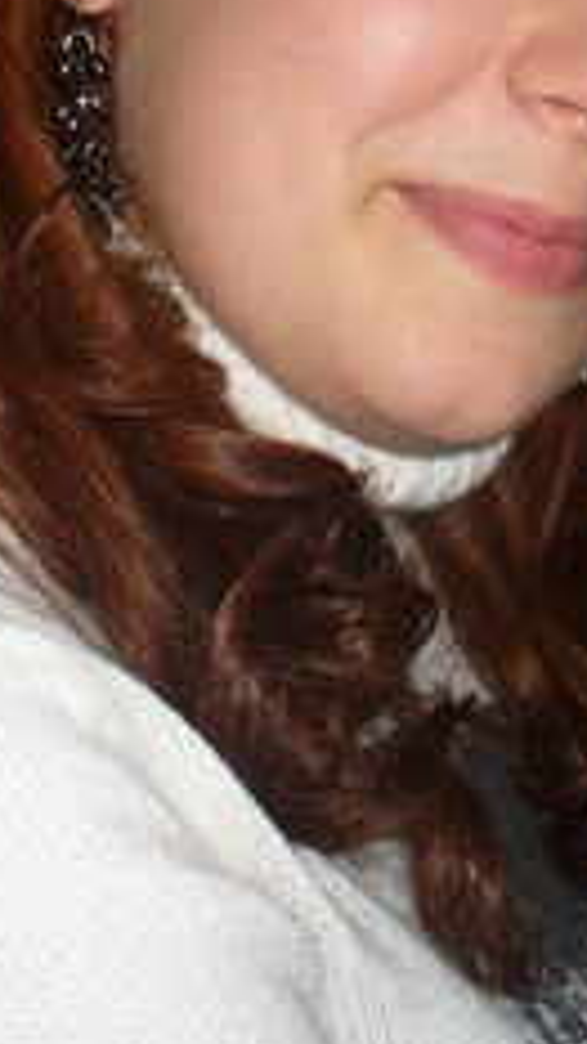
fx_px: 2159
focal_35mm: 78
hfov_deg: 15.5
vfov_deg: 26.5
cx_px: 332
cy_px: 148
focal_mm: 6.1
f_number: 2.8
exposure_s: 1/60
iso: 80
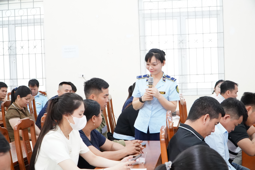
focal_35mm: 57
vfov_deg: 23.8
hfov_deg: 35.1
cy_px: 85
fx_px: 404
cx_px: 128
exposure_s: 1/250
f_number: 5.6
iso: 12800
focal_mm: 38
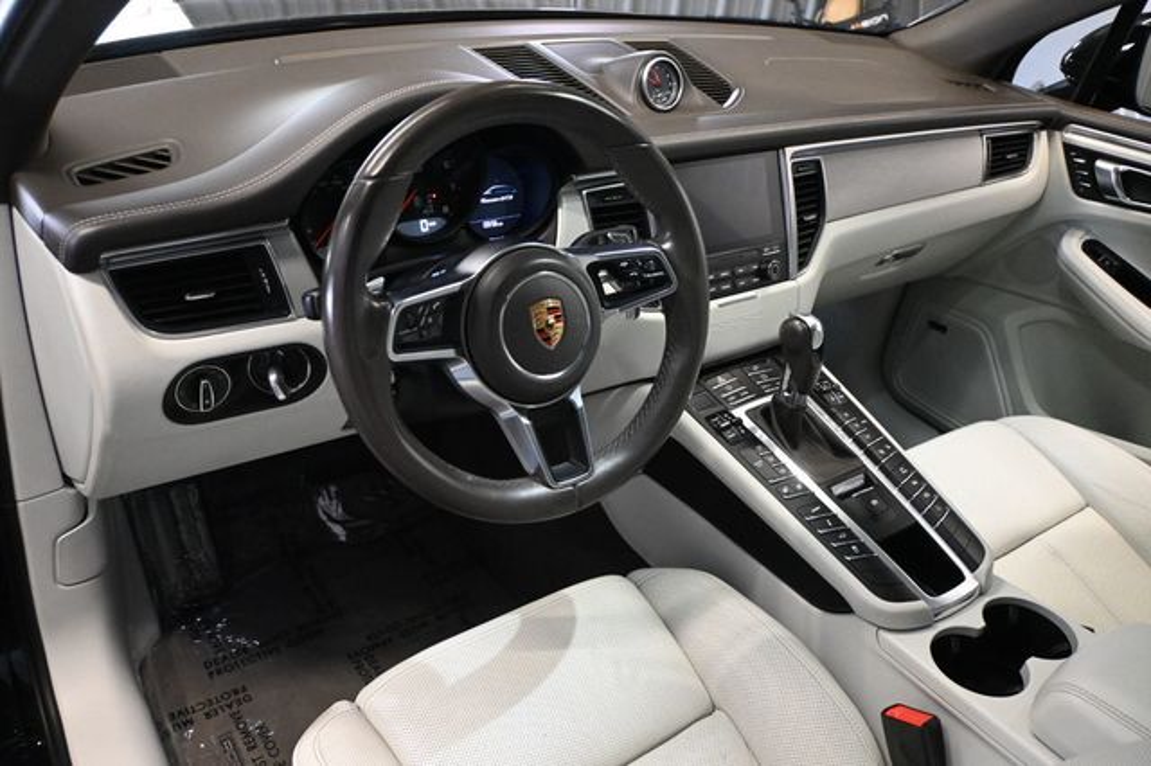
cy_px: 383
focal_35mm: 29
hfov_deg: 63.2
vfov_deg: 44.6
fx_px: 935
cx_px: 576
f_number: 3.8
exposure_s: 1/60
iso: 4500
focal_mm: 19.5
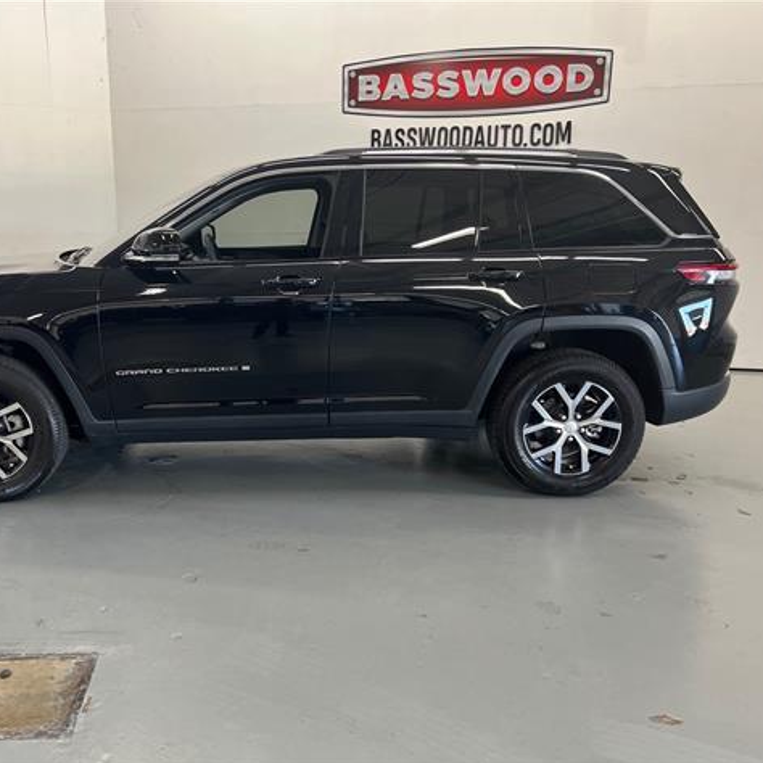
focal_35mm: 31
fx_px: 773
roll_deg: +0.0
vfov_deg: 52.5
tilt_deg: -13.6
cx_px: 298
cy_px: 385
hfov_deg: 52.1
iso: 125
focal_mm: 5.7
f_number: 1.5
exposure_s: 1/60
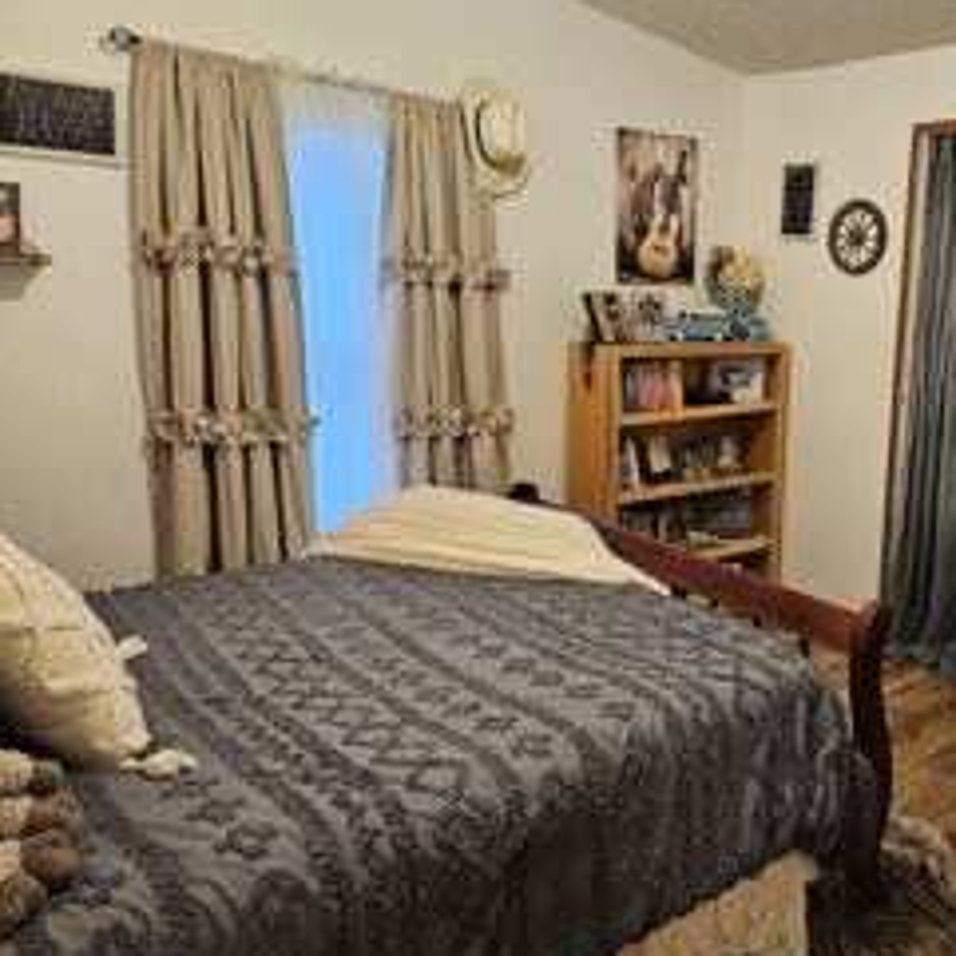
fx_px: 969
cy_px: 442
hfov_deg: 50.4
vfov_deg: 52.5
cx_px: 716
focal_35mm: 31
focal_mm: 5.4
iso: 640
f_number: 1.8
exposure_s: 1/120
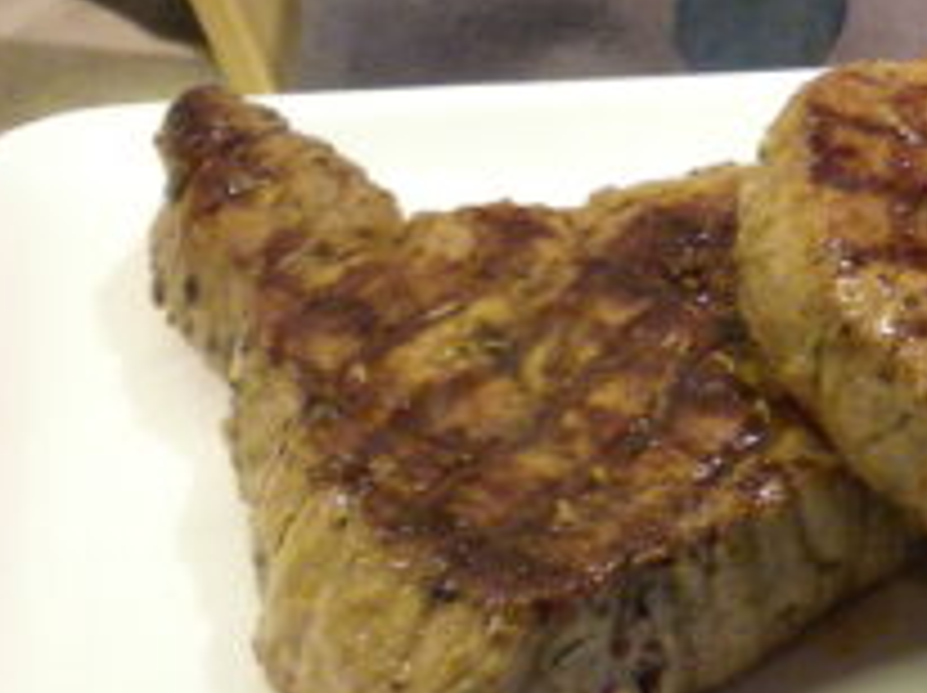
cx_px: 1526
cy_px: 202
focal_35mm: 138
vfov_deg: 10.7
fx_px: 3691
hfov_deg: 13.2
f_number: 3.5
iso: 369
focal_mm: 6.6
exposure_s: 1/61.6
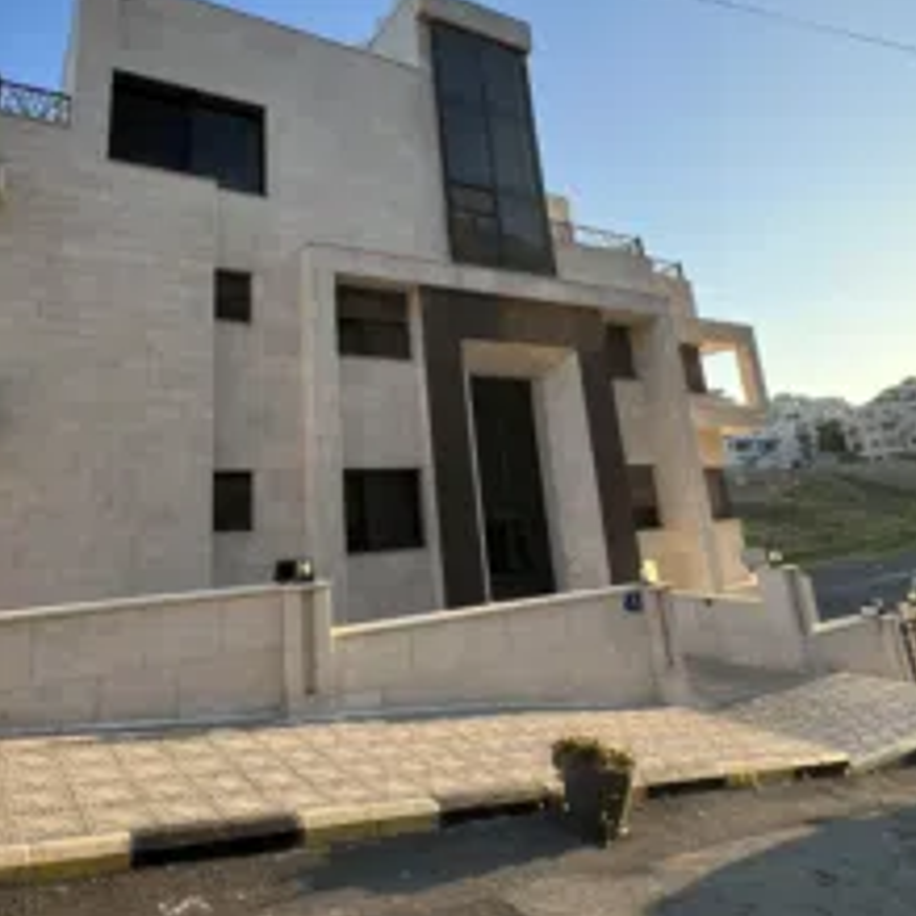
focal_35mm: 21
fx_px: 629
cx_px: 356
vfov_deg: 70.4
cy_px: 318
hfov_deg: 71.2
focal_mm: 1.57
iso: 32
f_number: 1.8
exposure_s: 1/252
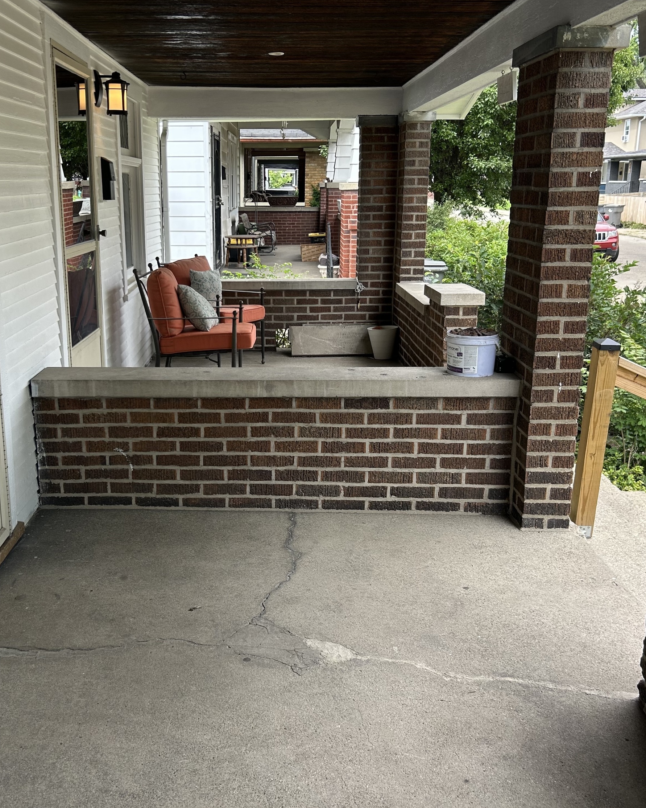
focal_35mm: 35
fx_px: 836
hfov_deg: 42.1
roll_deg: +0.5
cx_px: 266
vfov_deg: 51.5
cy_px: 402
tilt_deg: -12.8
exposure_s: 1/384
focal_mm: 5.7
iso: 50
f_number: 1.5
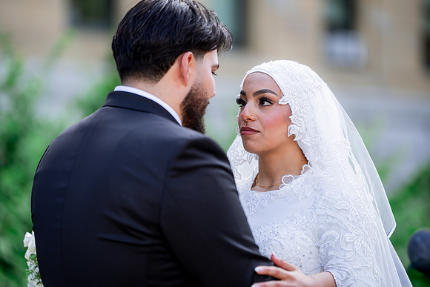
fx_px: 1792
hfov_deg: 13.7
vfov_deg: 9.2
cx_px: 215
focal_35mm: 150
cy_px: 144
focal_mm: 150
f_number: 2
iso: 100
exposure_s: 1/640
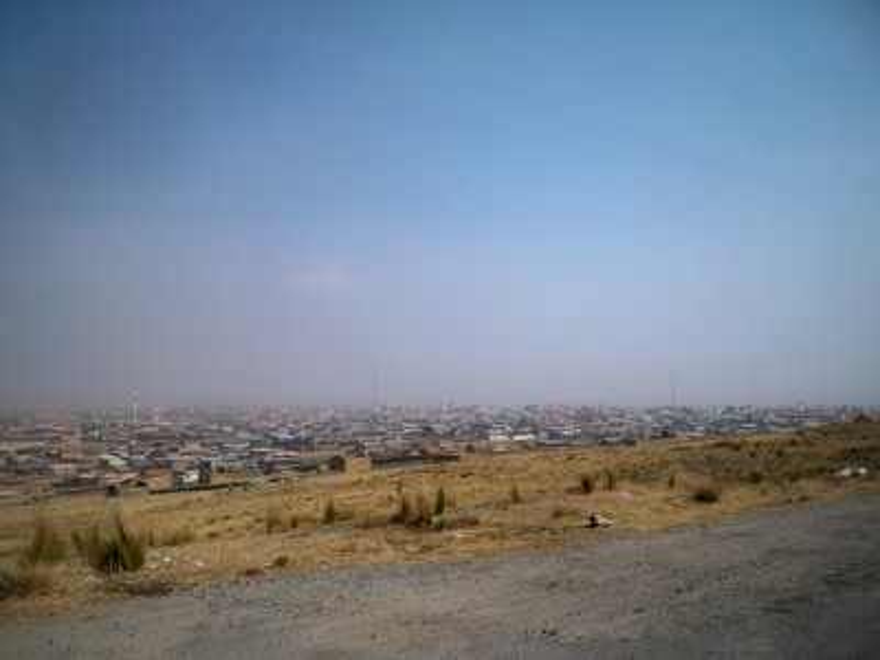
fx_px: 890
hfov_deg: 52.6
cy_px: 330
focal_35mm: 35
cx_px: 440
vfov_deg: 40.7
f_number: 4.7
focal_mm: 6.3
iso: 64
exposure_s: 1/800
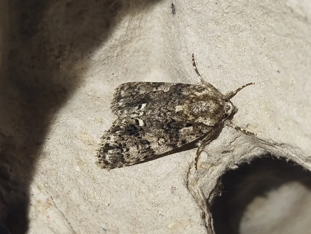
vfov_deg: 21.0
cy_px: 116
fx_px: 629
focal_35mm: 70
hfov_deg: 27.8
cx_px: 161
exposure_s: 1/50
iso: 100
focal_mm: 5.31
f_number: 1.7
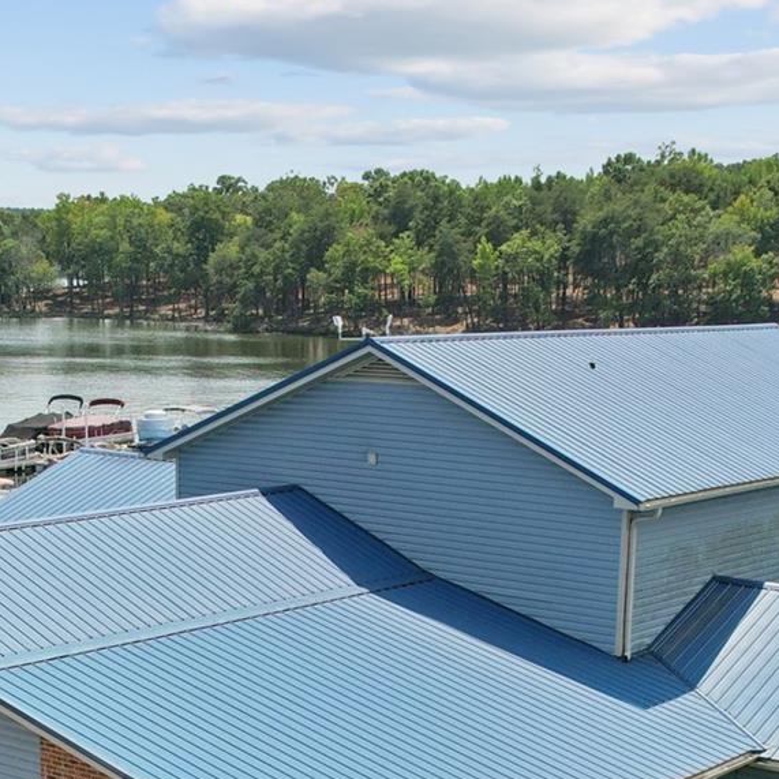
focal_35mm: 67
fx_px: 1706
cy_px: 811
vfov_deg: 24.4
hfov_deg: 25.5
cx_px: 217
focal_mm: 8.4
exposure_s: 1/350
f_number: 2.8
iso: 110
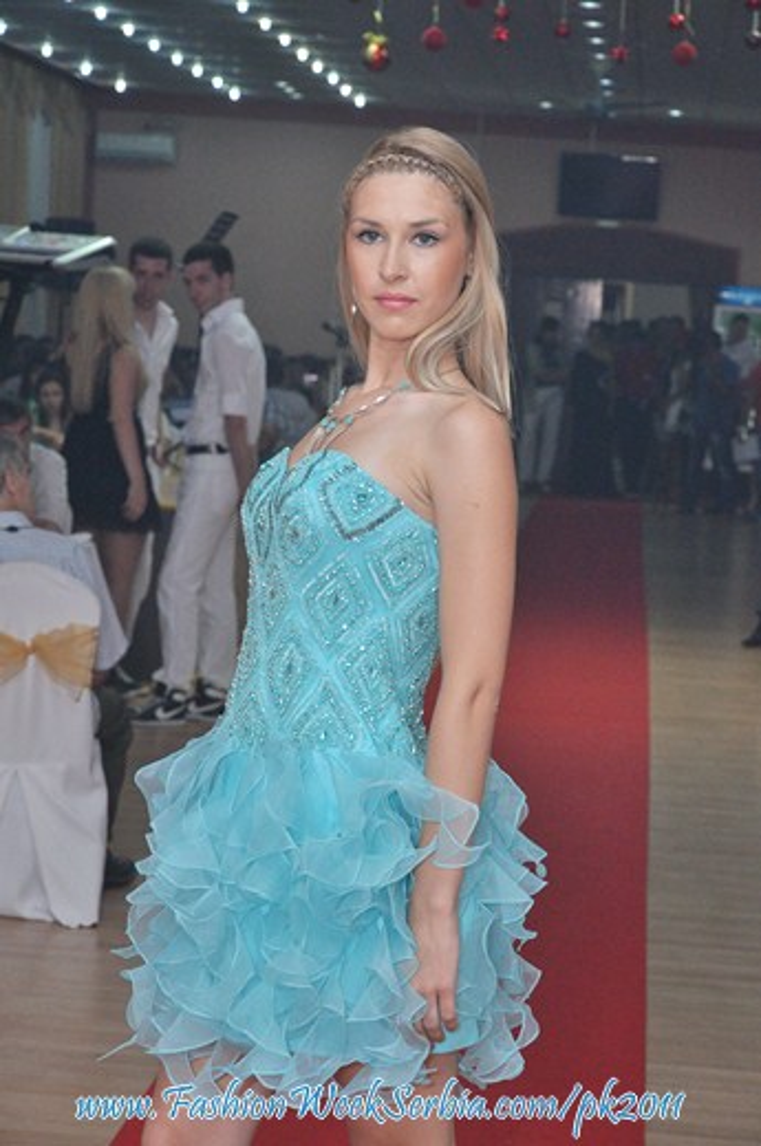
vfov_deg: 20.6
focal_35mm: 99
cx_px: 380
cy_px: 573
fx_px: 3149
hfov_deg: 13.8
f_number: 6.3
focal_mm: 66
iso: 1000
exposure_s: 1/100
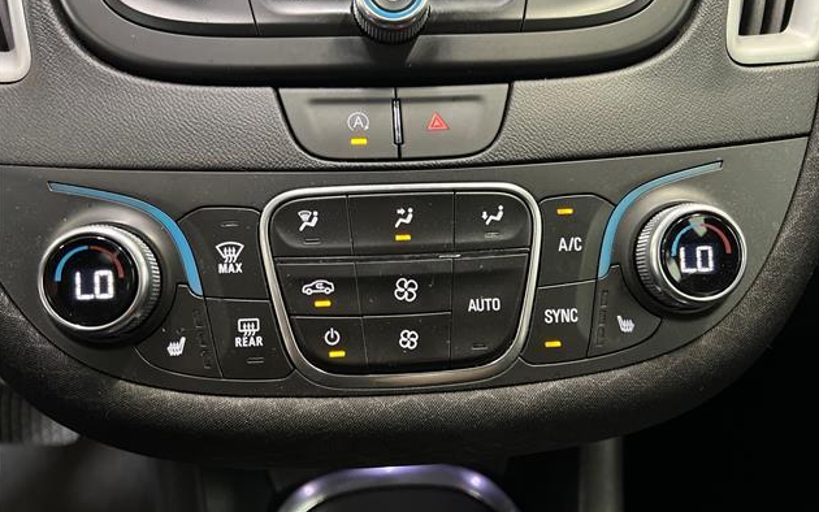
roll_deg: -1.8
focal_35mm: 28
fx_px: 625
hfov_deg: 66.5
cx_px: 411
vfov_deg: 44.5
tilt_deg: -29.7
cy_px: 274
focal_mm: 5.7
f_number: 1.5
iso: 500
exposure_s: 1/30
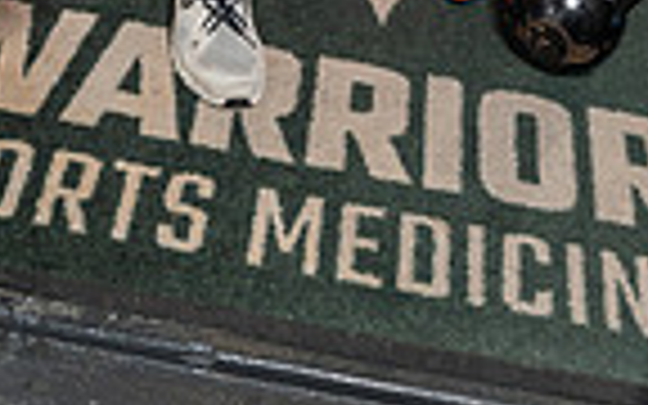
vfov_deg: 12.7
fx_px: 1519
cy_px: -472
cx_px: 351
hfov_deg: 24.1
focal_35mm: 86
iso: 800
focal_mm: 27
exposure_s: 1/250
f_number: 7.1
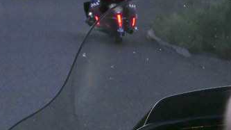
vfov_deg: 7.3
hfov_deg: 13.0
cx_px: 142
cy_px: 40
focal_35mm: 165
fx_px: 1010
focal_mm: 18.17
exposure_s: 1/125
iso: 800
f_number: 8
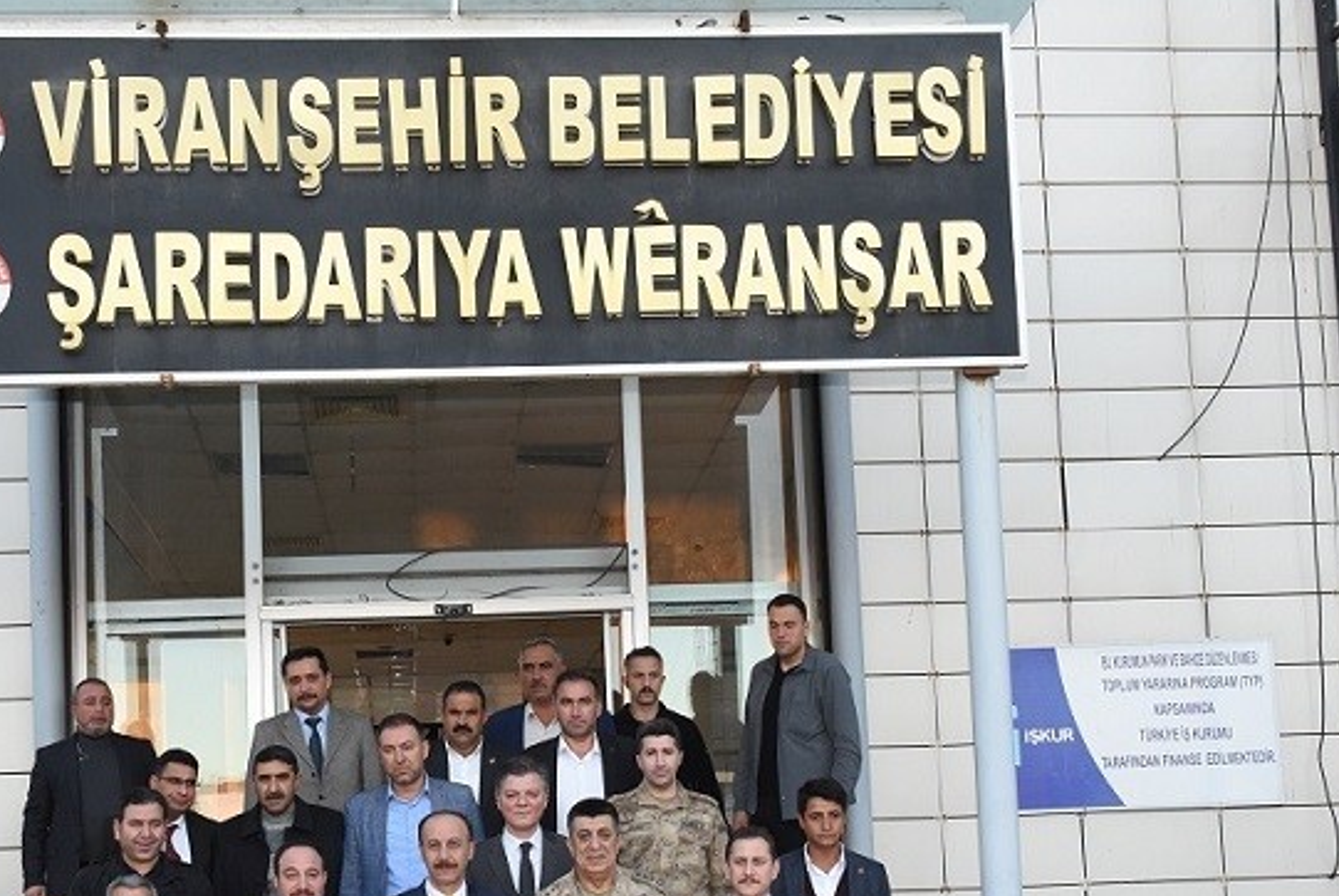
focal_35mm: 57
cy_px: 775
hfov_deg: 34.9
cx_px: 547
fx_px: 2122
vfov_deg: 23.3
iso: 2500
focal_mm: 32
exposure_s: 1/200
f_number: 9
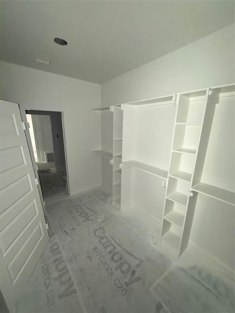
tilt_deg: -13.2
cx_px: 118
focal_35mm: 14
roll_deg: -1.2
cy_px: 156
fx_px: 127
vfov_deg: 102.1
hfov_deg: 85.7
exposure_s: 1/43
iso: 400
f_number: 2.2
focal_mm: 2.22
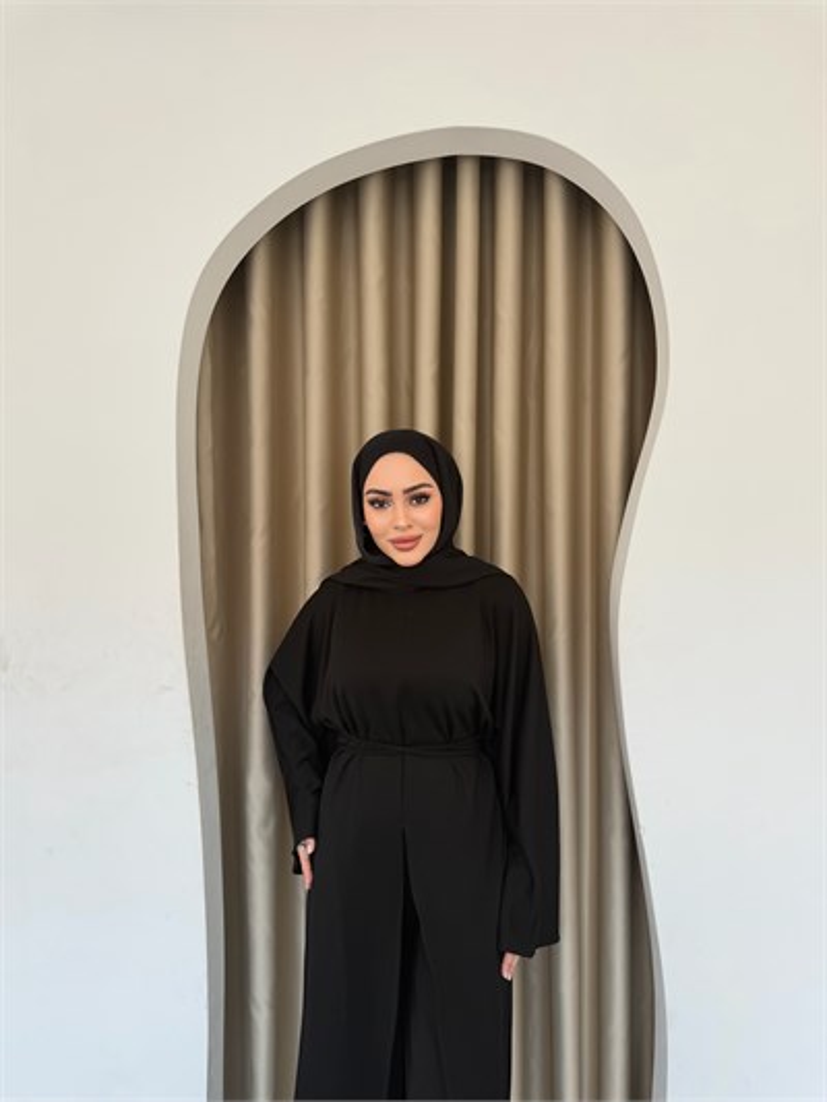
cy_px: 551
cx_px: 414
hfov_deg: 56.8
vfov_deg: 71.6
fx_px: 764
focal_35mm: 24
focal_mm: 6.76
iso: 64
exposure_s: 1/162
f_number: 1.78
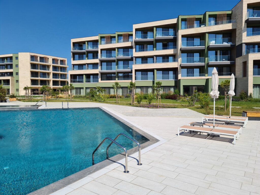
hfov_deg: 67.3
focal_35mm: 26
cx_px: 130
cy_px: 98
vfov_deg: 53.1
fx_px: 195
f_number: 1.8
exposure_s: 1/3816
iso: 50
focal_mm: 5.4
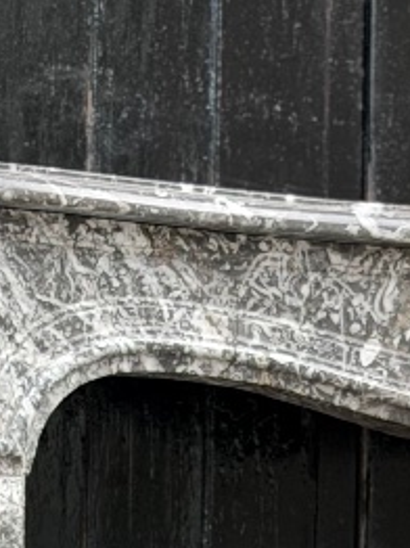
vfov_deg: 8.8
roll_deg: -1.5
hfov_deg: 6.7
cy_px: 832
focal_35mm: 220
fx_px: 3480
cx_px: 443
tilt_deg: -4.1
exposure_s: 1/681
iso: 64
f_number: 1.78
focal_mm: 6.76
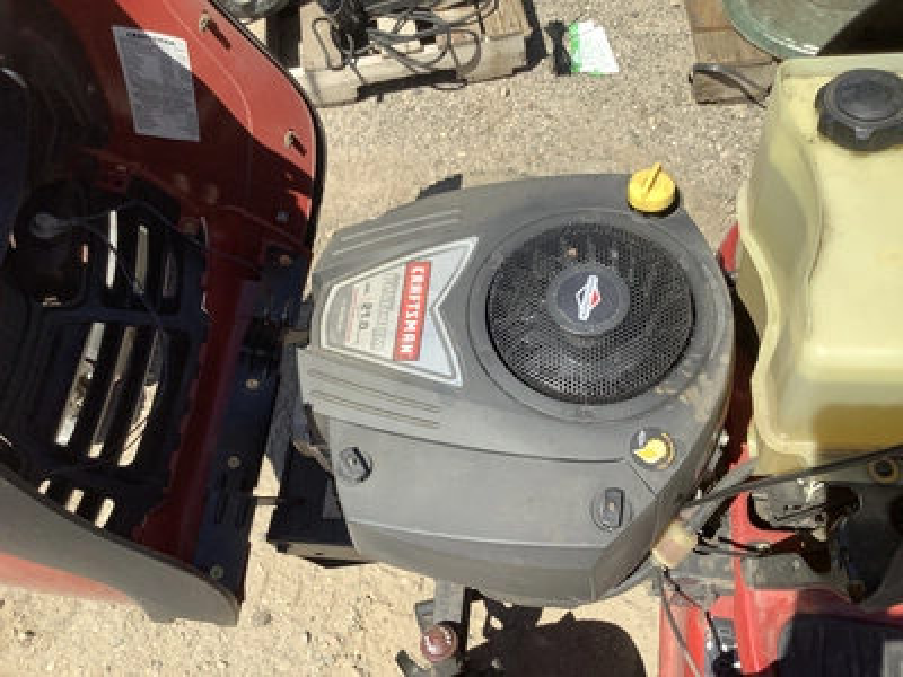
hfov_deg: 58.4
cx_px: 452
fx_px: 809
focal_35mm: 31
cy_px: 338
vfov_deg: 45.4
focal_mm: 3.3
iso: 25
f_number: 2.4
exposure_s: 1/1148
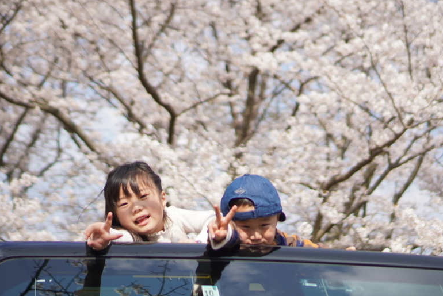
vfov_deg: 16.7
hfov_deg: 24.8
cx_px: 269
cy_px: 137
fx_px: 1007
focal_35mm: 82
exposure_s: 1/4000
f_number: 1.8
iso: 100
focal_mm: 35
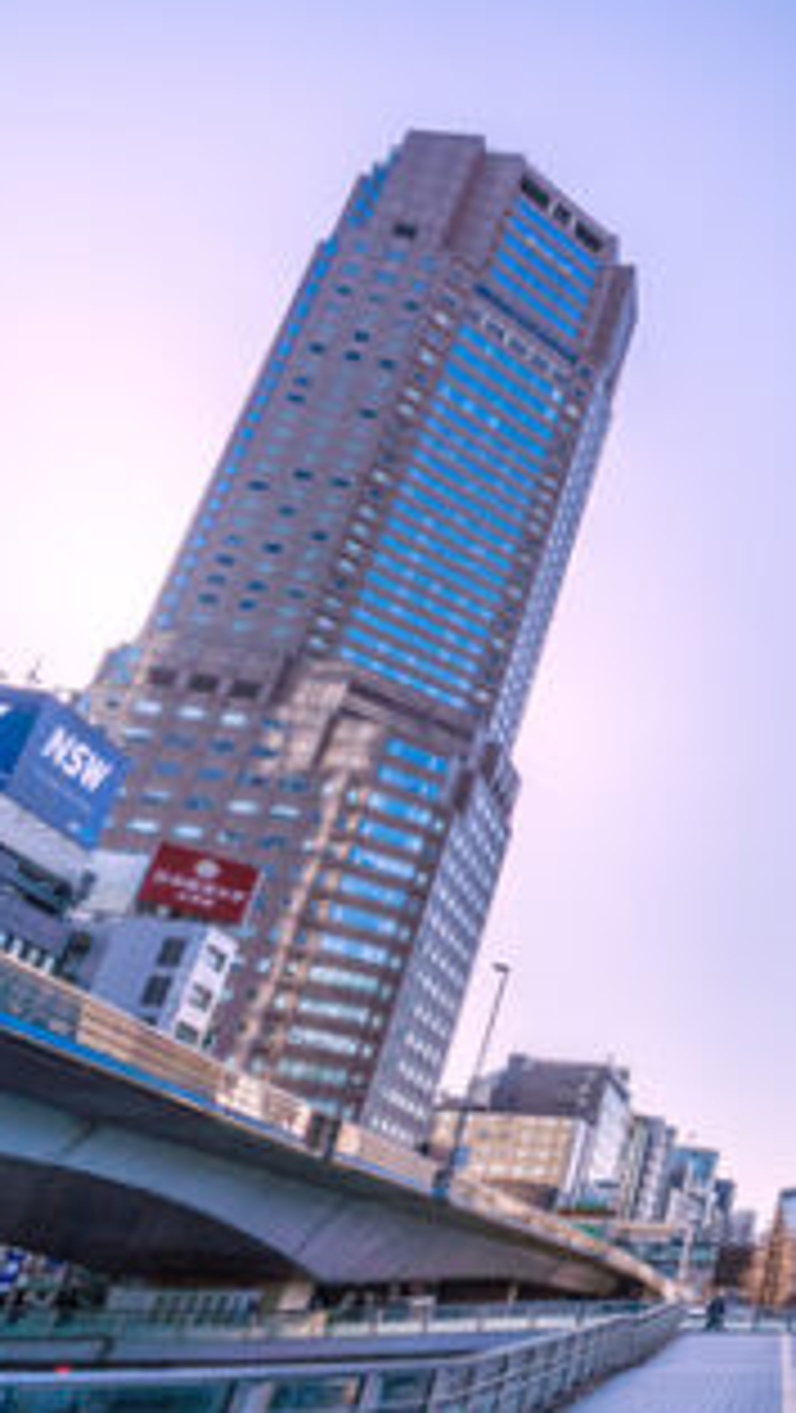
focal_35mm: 32
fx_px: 1199
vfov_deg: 60.6
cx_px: 1295
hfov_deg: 24.6
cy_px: 828
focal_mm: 16
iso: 100
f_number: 9
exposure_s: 1/320
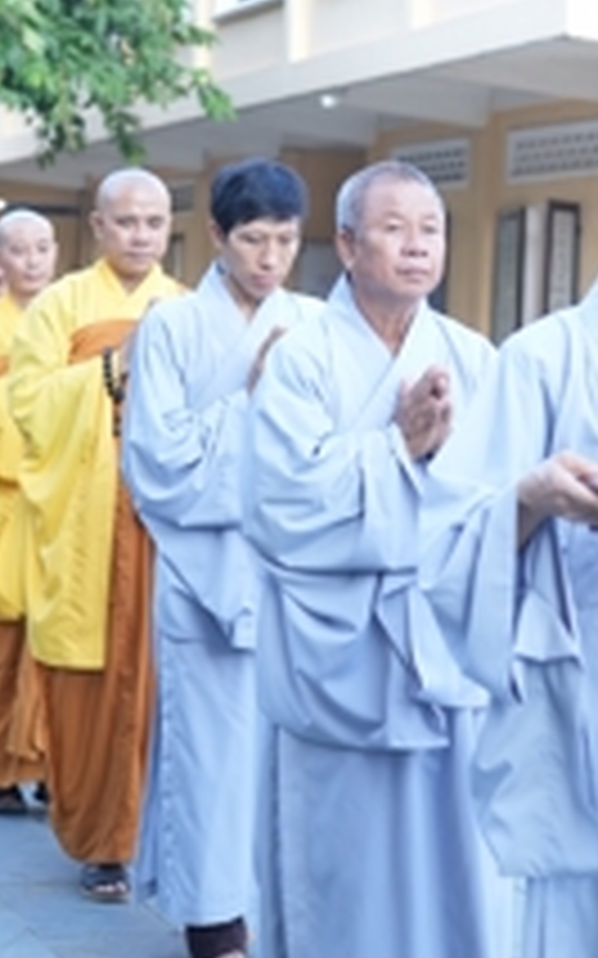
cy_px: 252
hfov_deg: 11.8
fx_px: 2844
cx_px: 663
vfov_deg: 19.0
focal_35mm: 109
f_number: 2
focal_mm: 35
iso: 200
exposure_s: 1/320
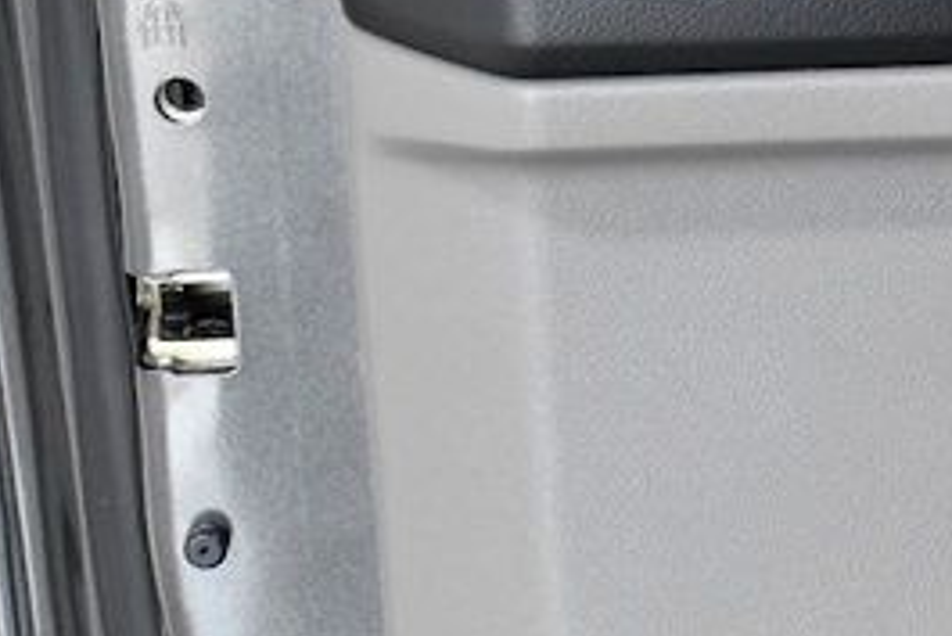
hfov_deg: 11.1
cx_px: 1620
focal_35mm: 174
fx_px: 4604
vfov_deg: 7.9
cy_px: 372
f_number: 4
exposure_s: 1/500
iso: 2500
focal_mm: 30
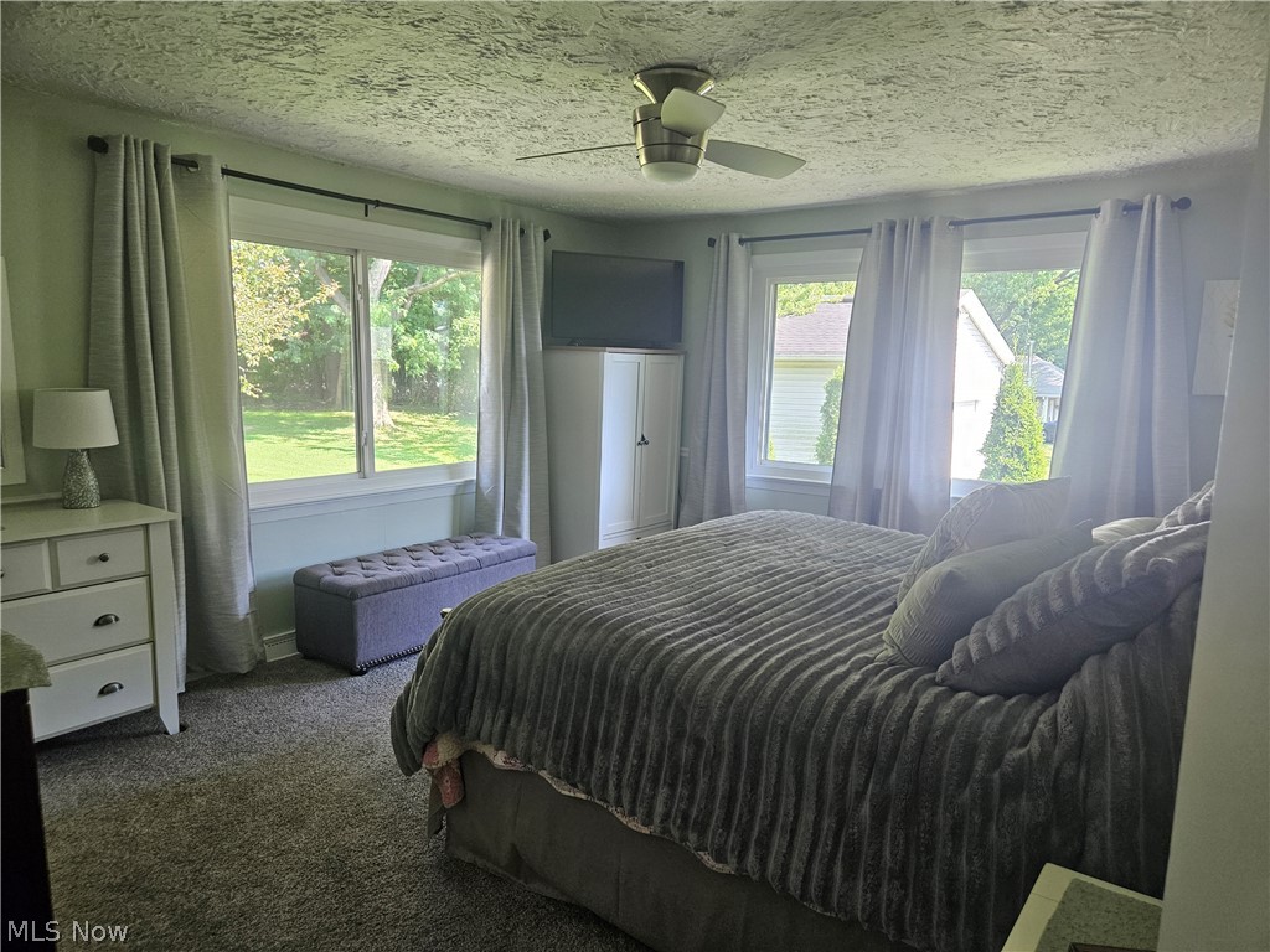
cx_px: 635
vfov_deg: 58.9
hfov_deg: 73.9
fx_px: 844
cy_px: 476
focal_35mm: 23
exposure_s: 1/120
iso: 200
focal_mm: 5.4
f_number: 1.8
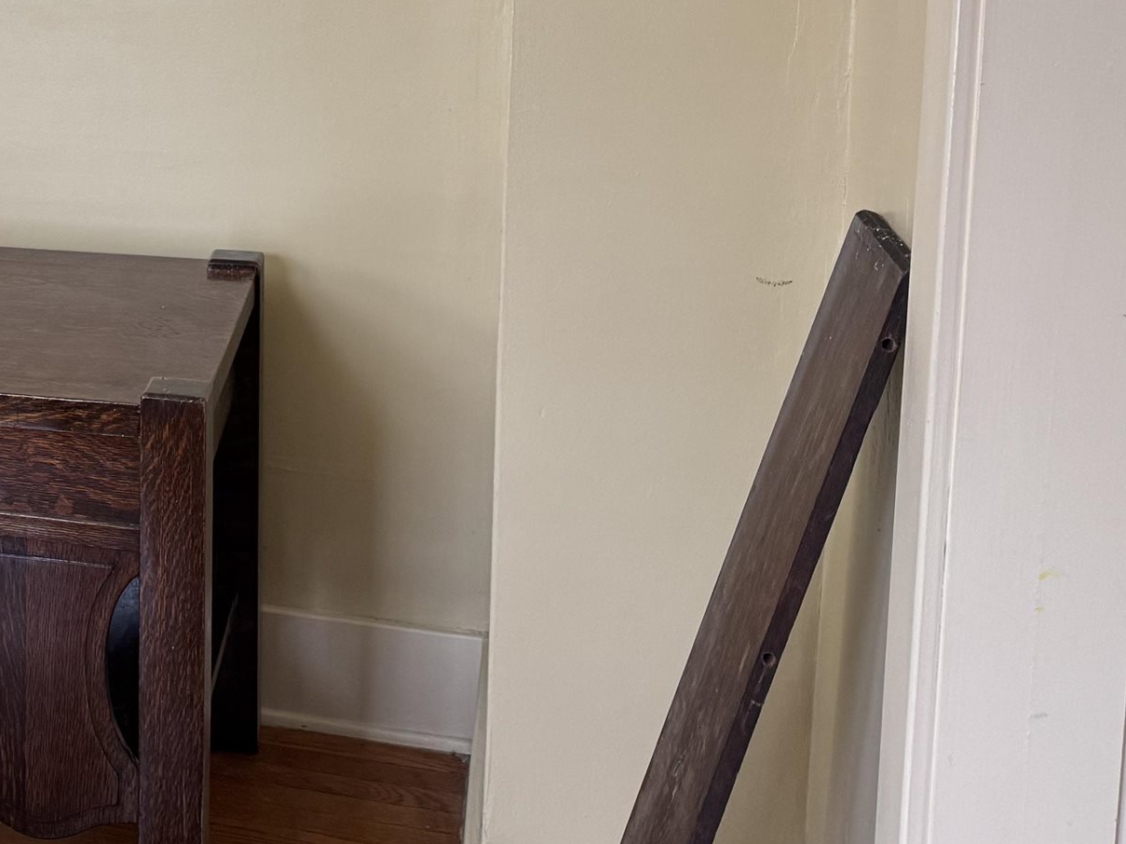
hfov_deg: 28.5
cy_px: 51
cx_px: -146
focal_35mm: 61
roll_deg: +0.3
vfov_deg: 23.3
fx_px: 1984
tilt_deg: -9.3
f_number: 1.78
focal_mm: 6.76
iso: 200
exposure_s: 1/106
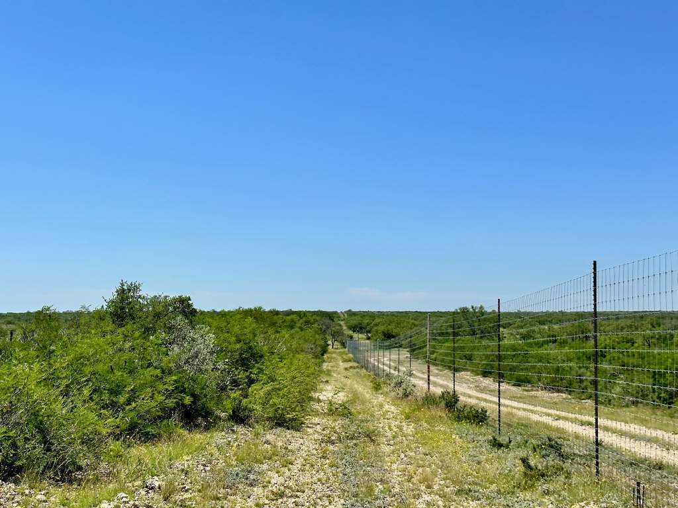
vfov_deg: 30.3
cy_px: 254
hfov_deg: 39.7
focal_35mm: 48
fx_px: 940
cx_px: 339
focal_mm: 6.86
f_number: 1.78
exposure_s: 1/7042
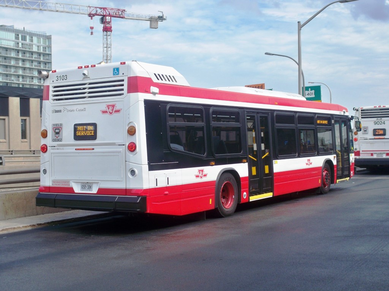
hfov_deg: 34.9
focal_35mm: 55
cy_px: 146
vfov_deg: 26.6
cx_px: 194
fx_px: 618
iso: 100
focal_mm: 9.7
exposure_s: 1/320
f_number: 4
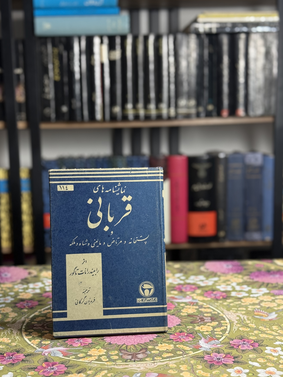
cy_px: 210
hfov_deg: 26.5
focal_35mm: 55
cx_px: 125
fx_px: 600
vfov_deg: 34.9
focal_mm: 6.76
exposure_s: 1/100
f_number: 1.78
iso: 160
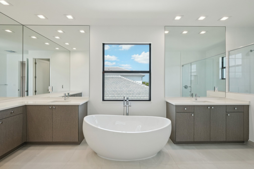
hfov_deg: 100.4
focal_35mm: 15
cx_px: 127
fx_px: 106
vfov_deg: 77.3
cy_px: 84
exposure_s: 1/150
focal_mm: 10
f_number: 8
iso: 400
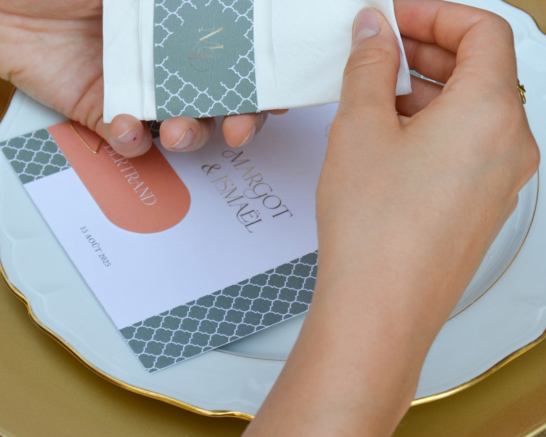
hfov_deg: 16.2
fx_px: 1923
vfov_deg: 12.9
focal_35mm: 119
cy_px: 75
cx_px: 266
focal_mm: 52
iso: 160
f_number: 8
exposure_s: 1/250
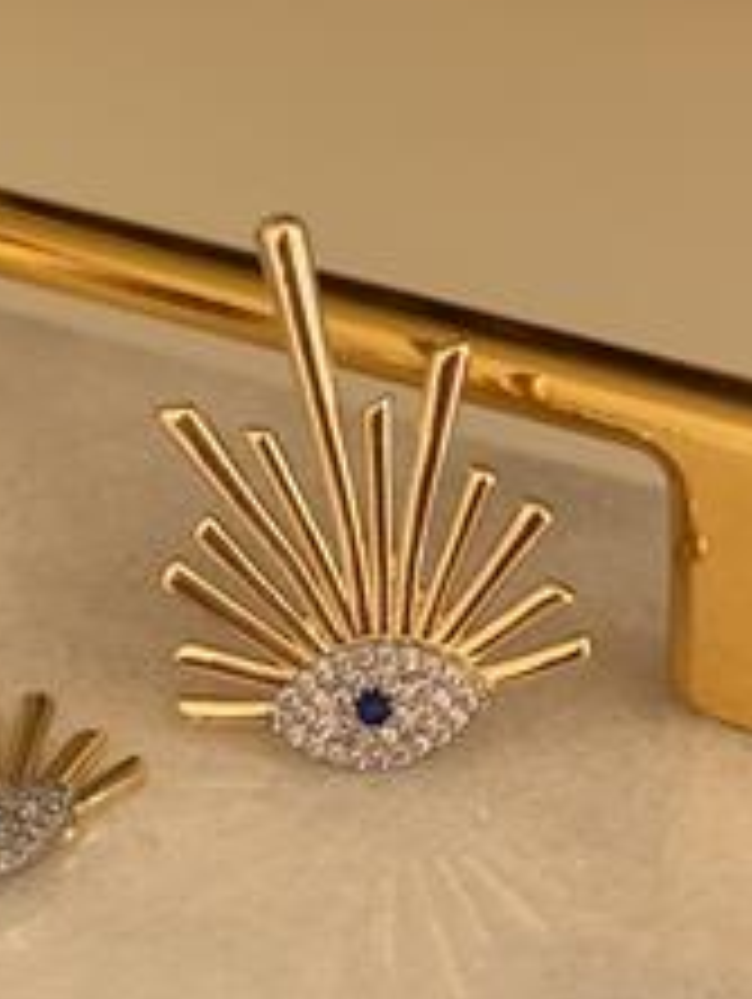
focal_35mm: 115
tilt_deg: -28.3
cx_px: 108
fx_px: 3325
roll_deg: +3.2
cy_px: 475
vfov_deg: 17.1
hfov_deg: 12.8
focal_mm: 6.76
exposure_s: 1/121
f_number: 1.78
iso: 50
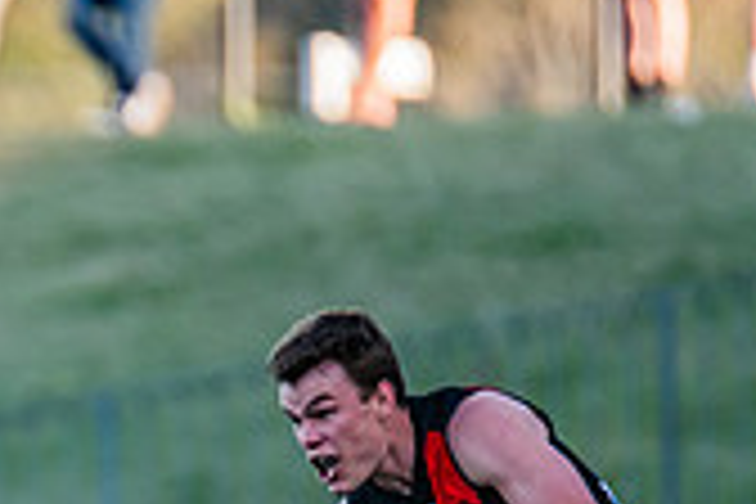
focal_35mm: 1652
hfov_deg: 1.2
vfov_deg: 0.8
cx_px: -343
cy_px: 729
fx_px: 34689
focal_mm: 420
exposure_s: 1/1600
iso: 1100
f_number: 4
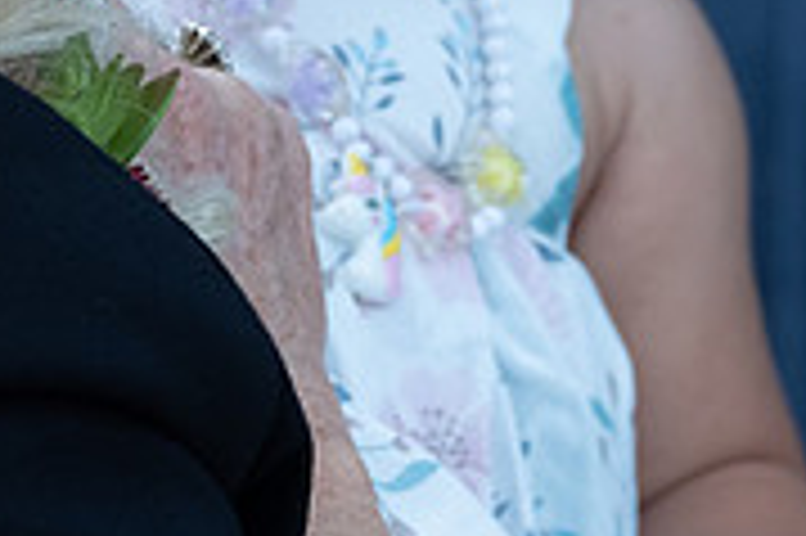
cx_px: 414
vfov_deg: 1.4
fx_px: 21406
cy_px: -309
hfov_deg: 2.2
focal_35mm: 957
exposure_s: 1/1700
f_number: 5
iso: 800
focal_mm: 196.6
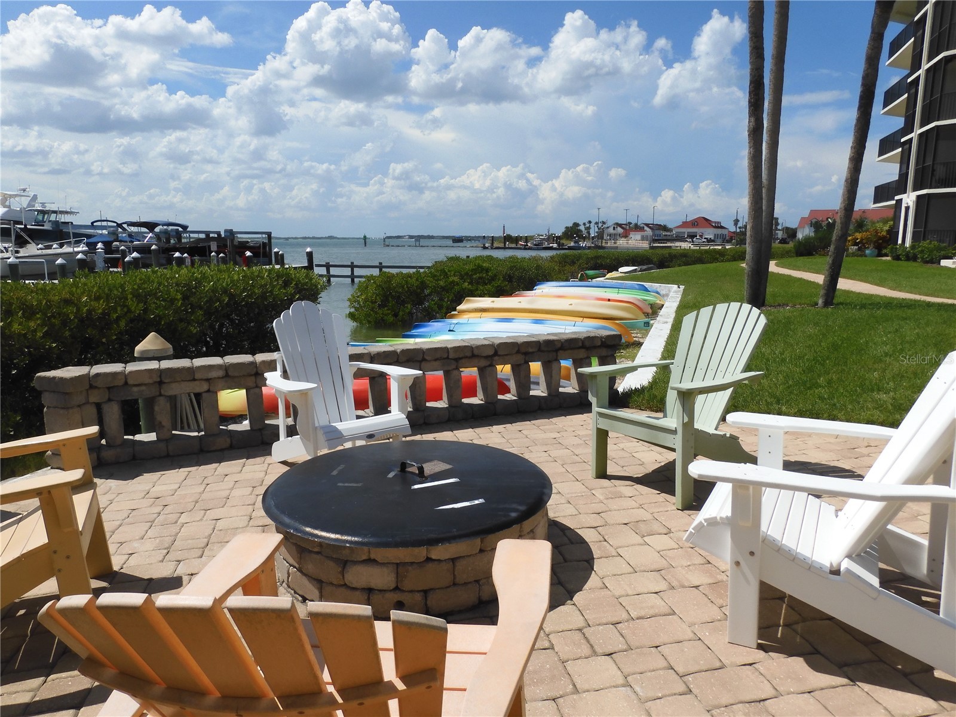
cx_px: 478
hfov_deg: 71.6
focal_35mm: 24
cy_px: 358
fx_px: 663
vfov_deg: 56.8
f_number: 4
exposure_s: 1/1600
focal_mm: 4.3
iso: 100
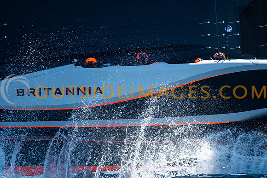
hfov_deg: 4.6
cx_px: 134
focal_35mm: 450
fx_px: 3338
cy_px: 89
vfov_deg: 3.1
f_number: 4
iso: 200
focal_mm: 300
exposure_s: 1/1250
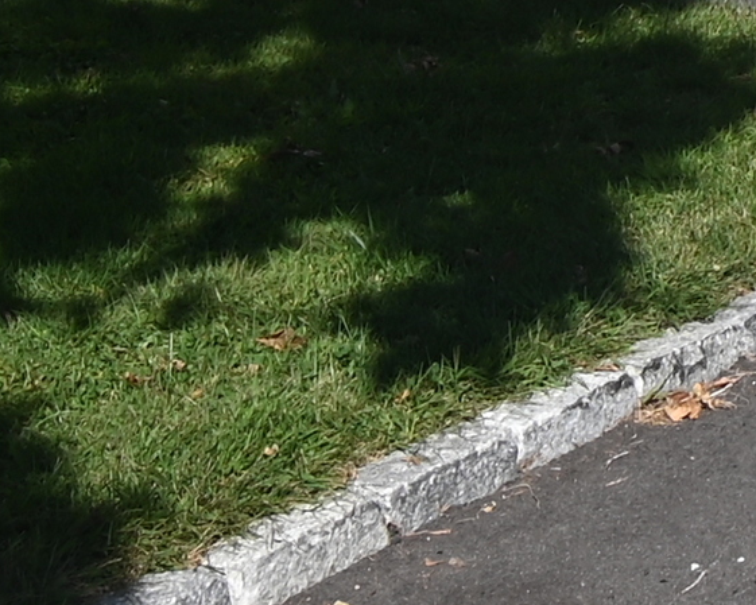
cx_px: 1247
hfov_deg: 15.3
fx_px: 2529
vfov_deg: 12.0
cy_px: -647
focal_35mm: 113
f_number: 13
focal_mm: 15
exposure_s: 1/125
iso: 100
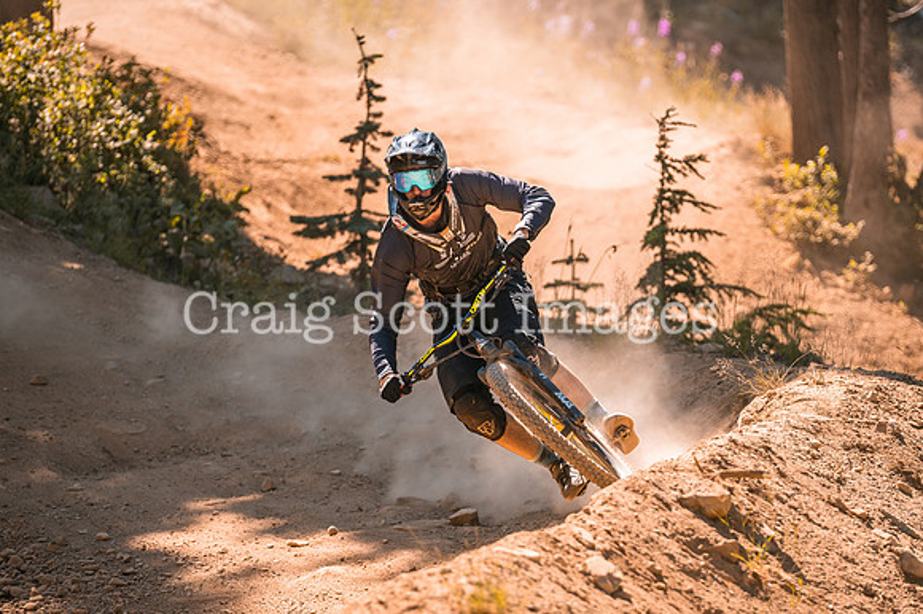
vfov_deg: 6.8
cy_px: 325
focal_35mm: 202
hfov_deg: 10.2
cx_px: 583
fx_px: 5177
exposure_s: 1/2000
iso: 220
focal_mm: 160
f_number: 2.8
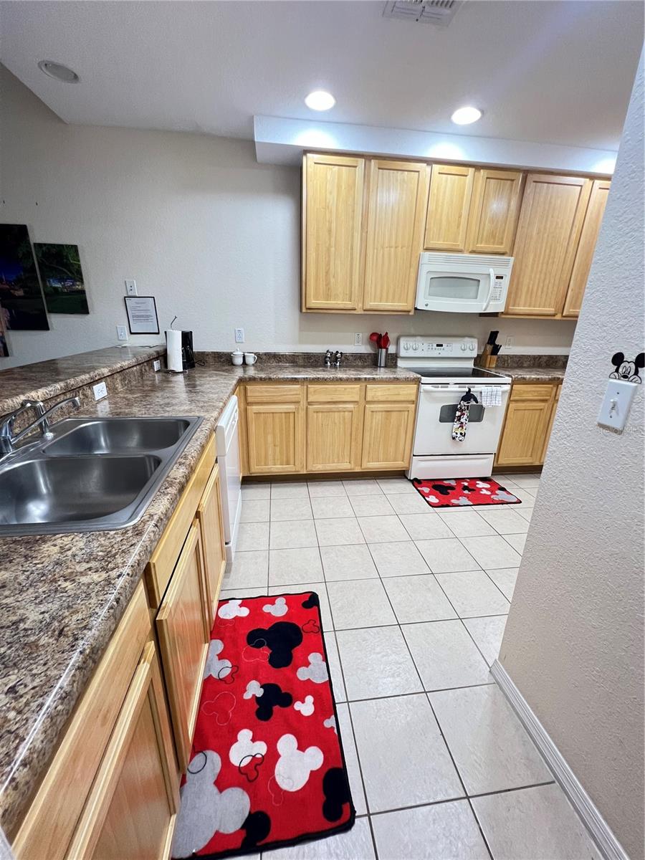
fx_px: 323
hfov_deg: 89.9
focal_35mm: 13
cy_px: 430
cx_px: 322
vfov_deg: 106.2
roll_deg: -0.2
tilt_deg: -18.0
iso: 250
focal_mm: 1.57
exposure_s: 1/60
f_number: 1.8
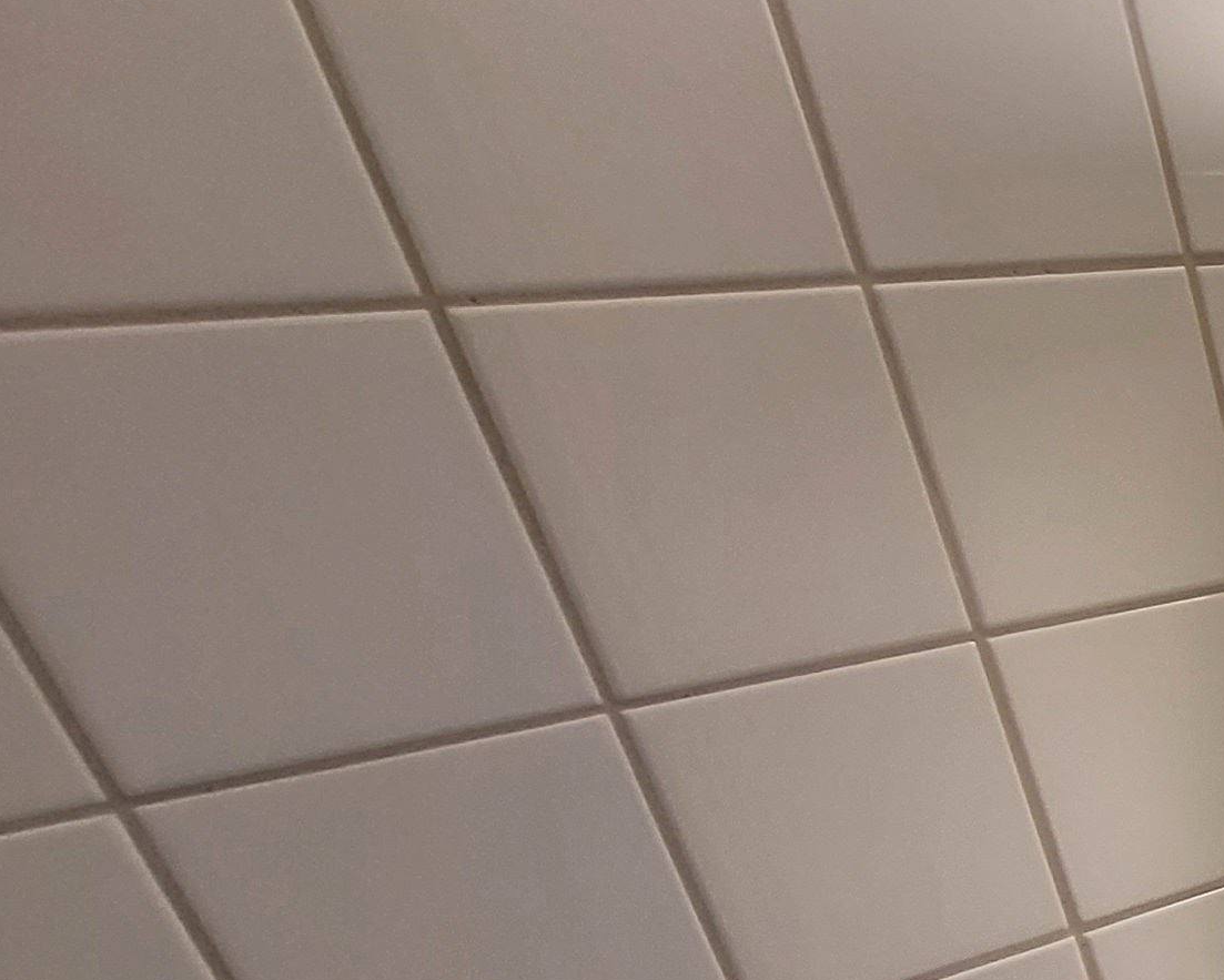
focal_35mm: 46
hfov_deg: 24.5
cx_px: 2055
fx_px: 1667
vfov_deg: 28.3
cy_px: 1195
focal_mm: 1.74
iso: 80
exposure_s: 1/50
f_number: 2.2
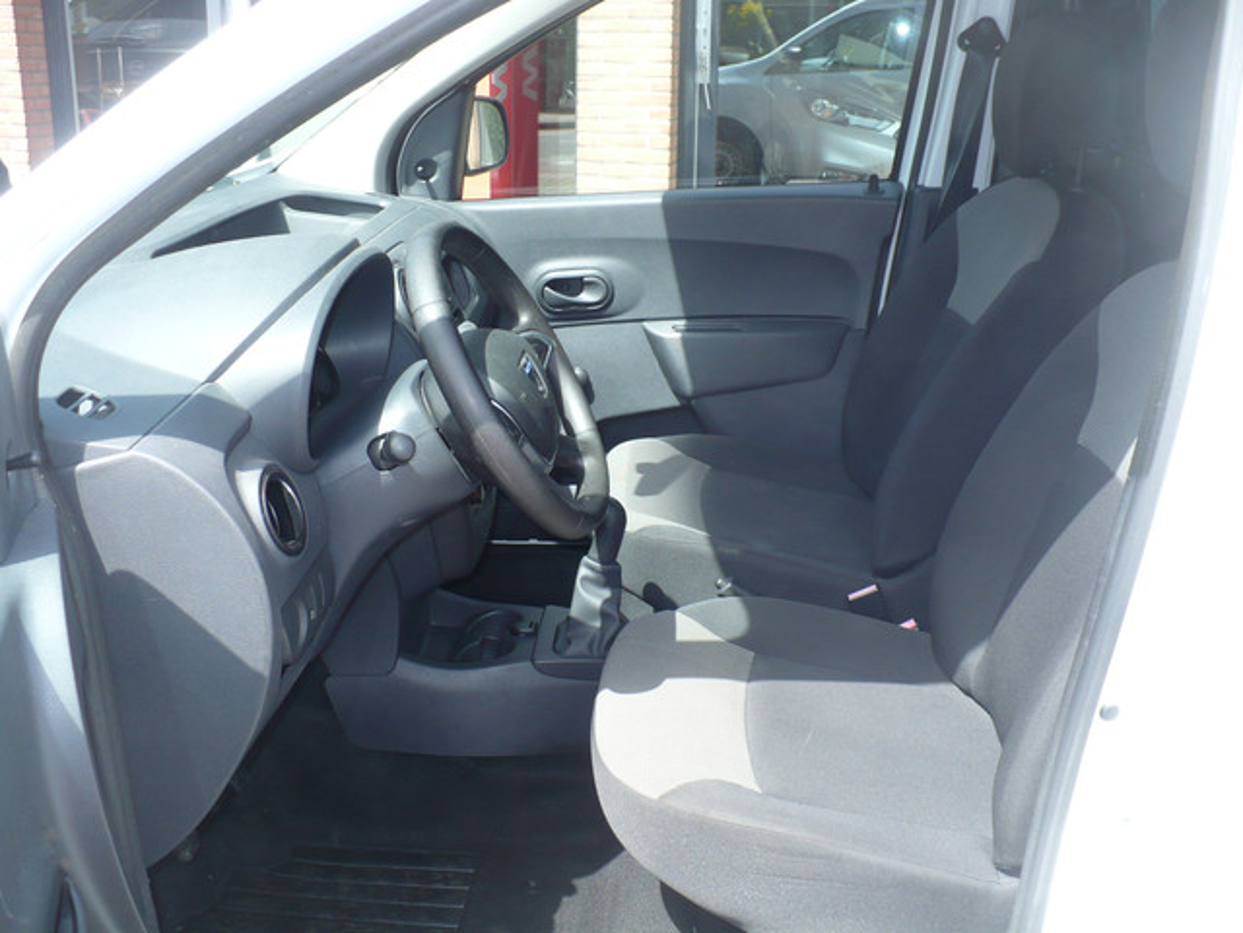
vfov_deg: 38.7
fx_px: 1329
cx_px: 622
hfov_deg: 50.1
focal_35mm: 37
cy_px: 466
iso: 100
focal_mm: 6.1
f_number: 2.8
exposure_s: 1/160
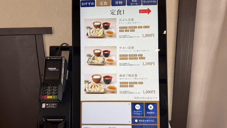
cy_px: 67
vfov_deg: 42.9
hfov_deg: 69.8
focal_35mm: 27
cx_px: 112
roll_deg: +1.1
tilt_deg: -12.9
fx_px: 163
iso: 80
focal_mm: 6.76
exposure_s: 1/121
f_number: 1.78
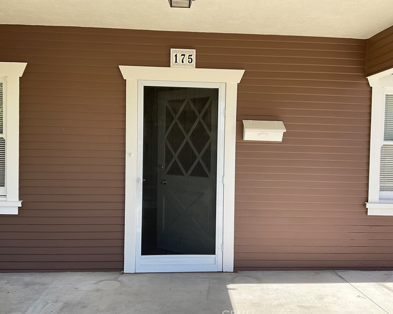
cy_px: 159
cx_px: 199
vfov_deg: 47.1
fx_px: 361
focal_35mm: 31
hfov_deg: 57.2
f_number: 1.8
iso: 16
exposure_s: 1/279
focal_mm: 3
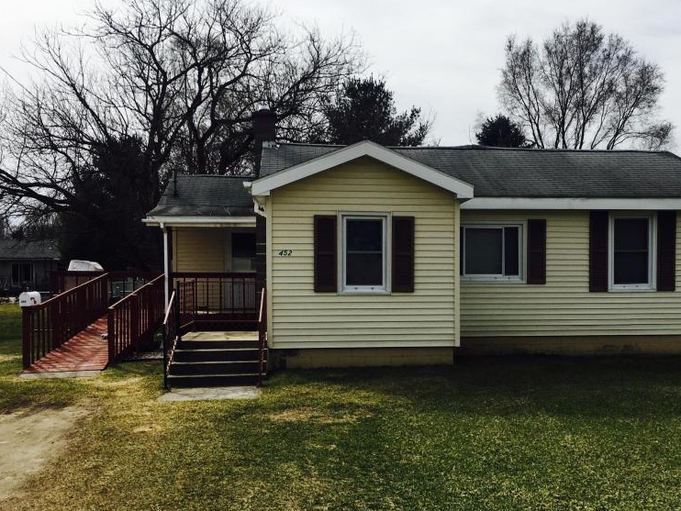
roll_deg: -0.9
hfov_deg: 46.5
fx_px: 787
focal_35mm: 40
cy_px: 297
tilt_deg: -2.6
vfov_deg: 35.9
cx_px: 407
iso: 25
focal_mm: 4.15
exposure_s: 1/2262
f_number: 2.2
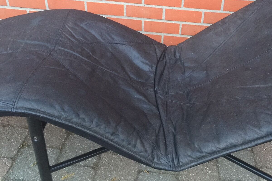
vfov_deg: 32.5
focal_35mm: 41
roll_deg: -5.1
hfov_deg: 47.0
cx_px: 171
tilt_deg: -36.6
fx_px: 310
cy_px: 68
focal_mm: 4.15
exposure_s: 1/17
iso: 160
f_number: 2.2
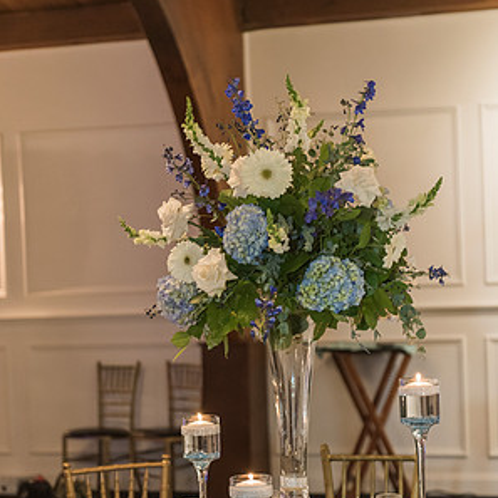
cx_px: 250
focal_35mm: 90
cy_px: 293
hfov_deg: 19.3
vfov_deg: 19.3
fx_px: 1465
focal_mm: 70
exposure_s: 1/100
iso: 2500
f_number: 2.8
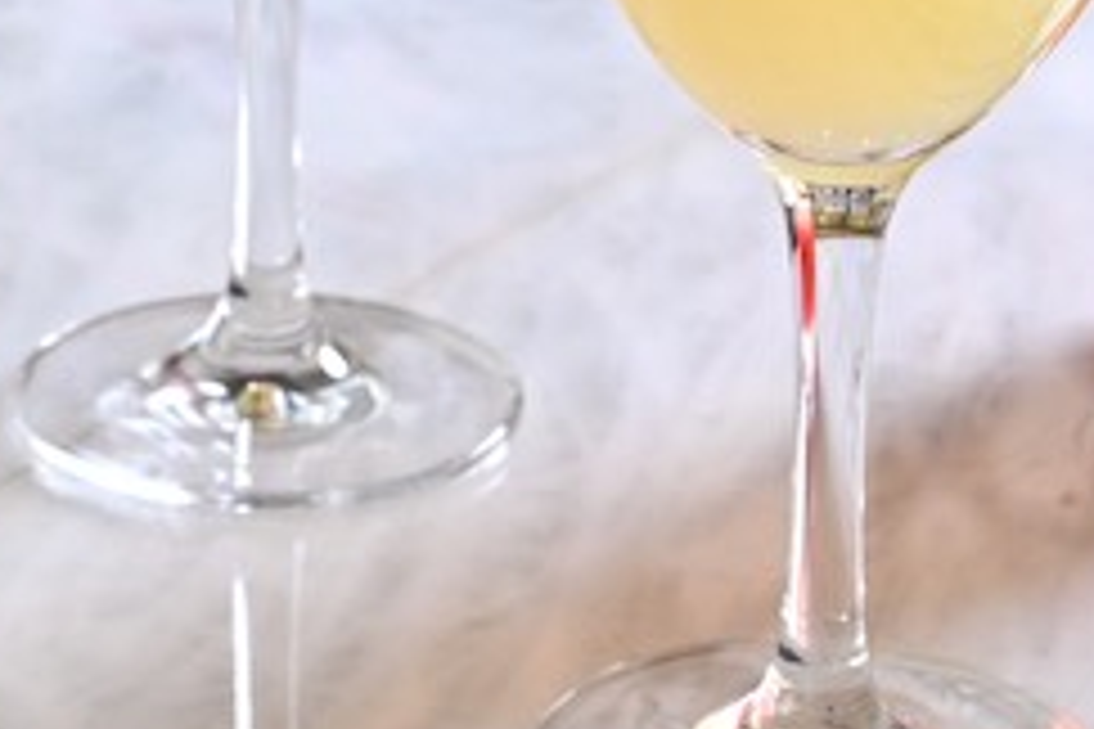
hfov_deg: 11.5
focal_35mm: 178
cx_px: 41
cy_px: -230
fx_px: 5409
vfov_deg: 7.6
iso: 400
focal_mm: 36
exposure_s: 1/160
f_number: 7.1
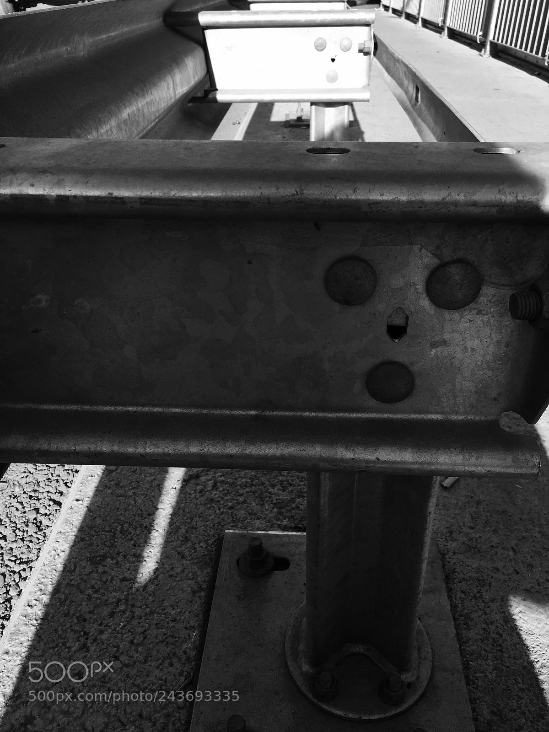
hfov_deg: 48.2
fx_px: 613
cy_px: 366
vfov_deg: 61.7
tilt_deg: -30.3
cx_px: 274
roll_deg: -3.2
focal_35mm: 29
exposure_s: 1/574
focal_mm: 4.15
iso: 25
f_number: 2.2
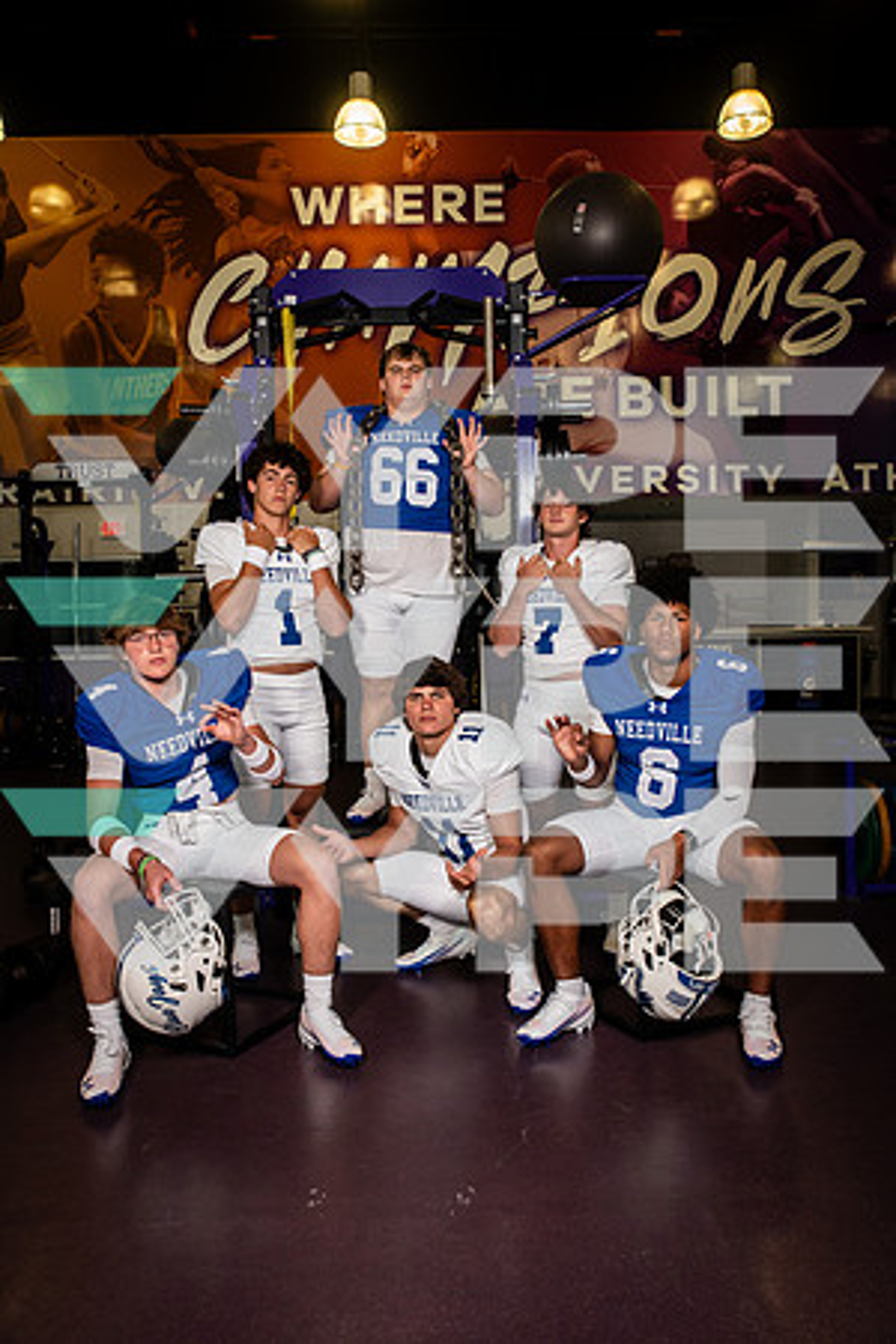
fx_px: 1120
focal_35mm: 30
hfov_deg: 43.6
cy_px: 672
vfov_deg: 61.9
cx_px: 448
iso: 800
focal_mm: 30
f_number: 7.1
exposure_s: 1/320
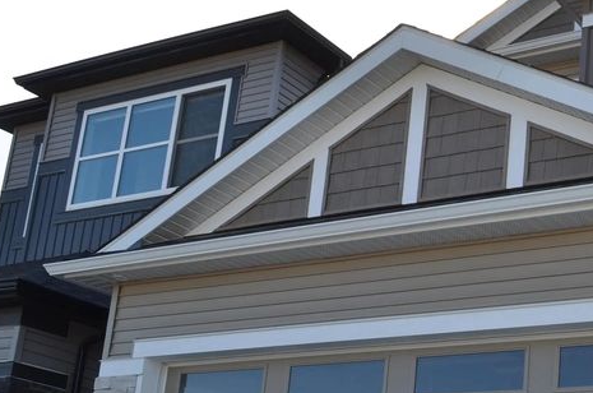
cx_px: 575
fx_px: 1085
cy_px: 299
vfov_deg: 20.4
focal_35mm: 66
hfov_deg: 28.9
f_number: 6.3
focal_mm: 20
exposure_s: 1/250
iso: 100
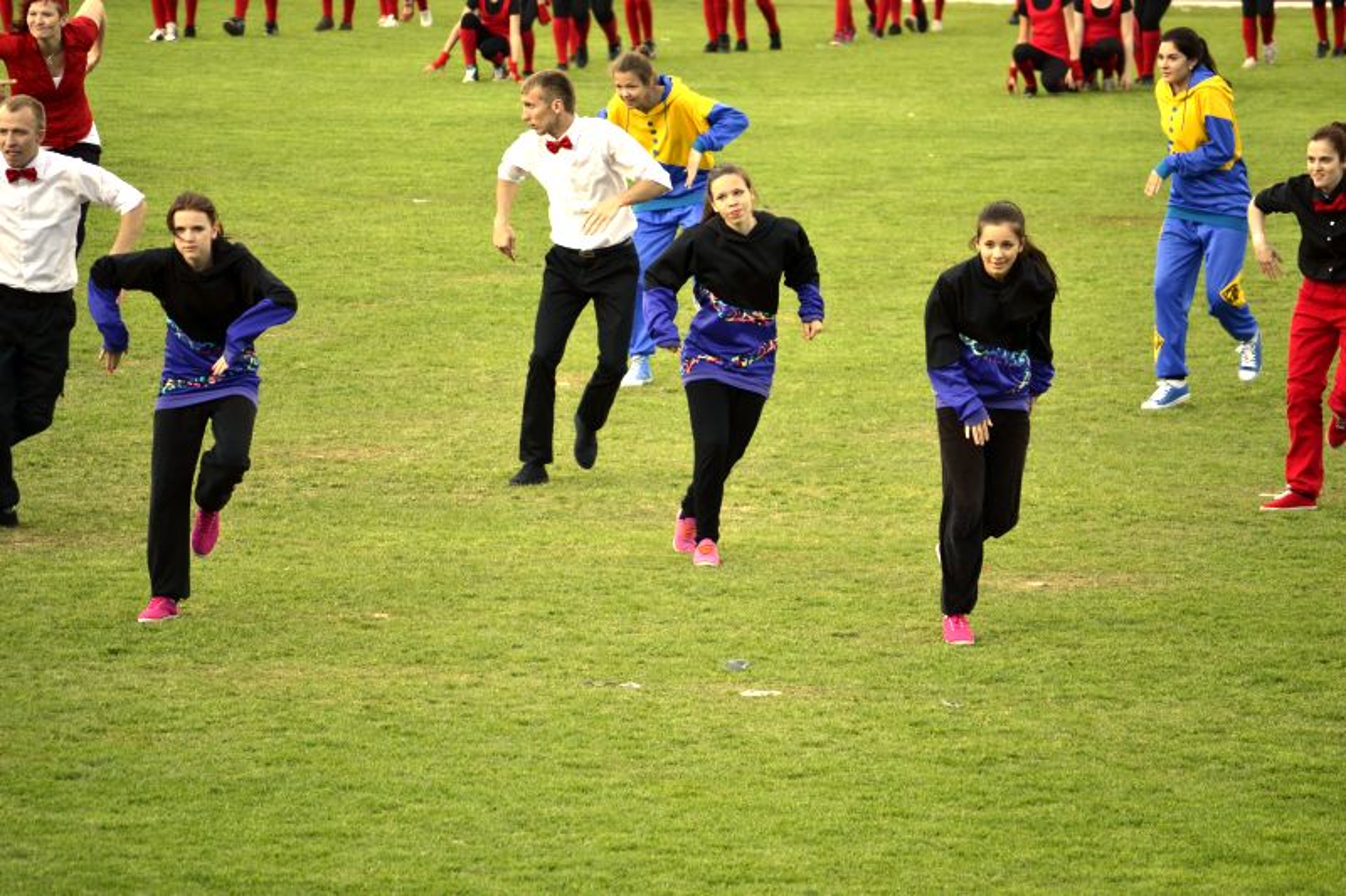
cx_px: 673
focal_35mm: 300
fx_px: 11214
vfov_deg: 4.6
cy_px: 448
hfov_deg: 6.9
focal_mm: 200
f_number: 5.6
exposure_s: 1/500
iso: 400
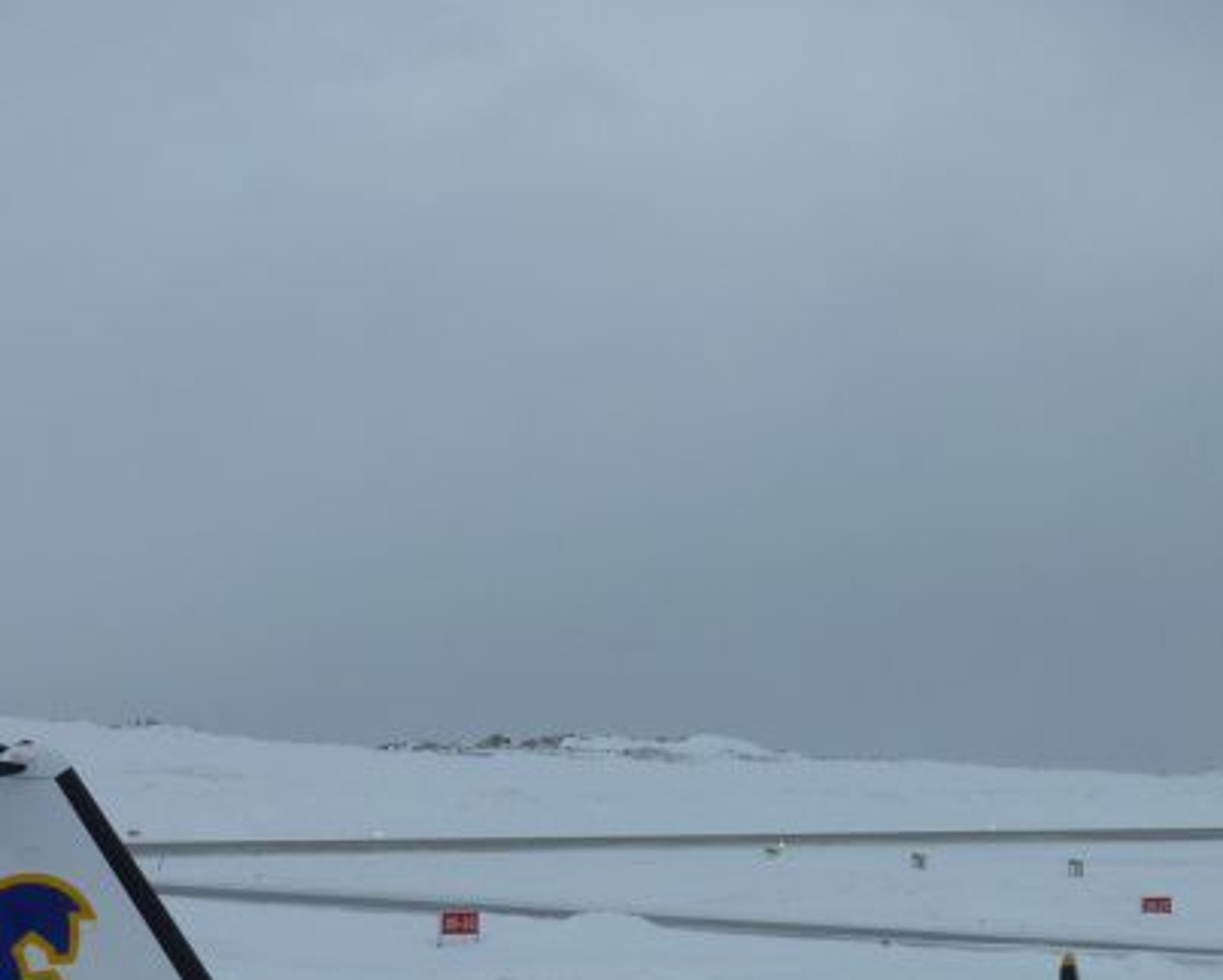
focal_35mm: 151
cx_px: 801
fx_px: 5470
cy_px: 762
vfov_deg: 10.2
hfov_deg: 12.7
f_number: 5.6
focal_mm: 12.8
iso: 80
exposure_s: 1/500
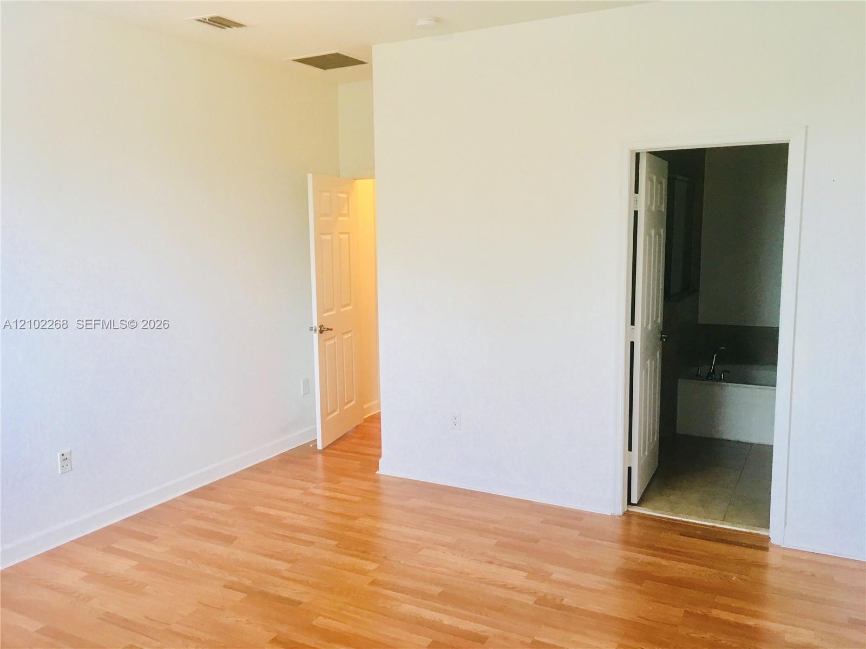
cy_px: 324
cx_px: 433
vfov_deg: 48.2
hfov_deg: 61.7
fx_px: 726
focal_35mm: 29
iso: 100
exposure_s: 1/33
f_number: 2.2
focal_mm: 4.15
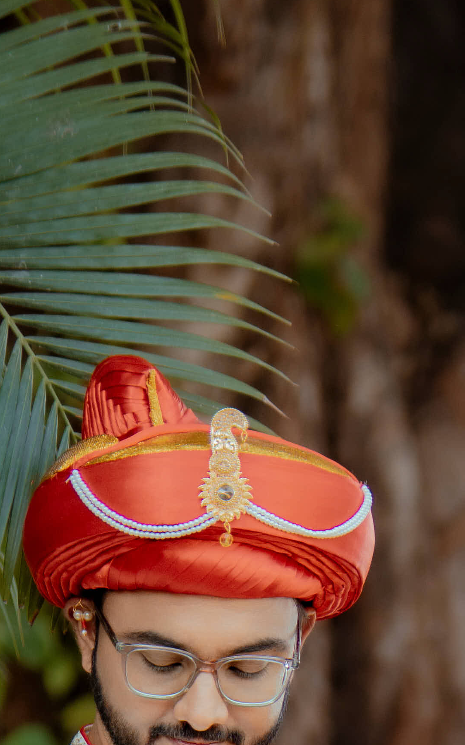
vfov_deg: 9.7
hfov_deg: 6.4
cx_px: 338
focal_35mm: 206
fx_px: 4179
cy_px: 1304
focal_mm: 50
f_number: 1.4
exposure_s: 1/800
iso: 250
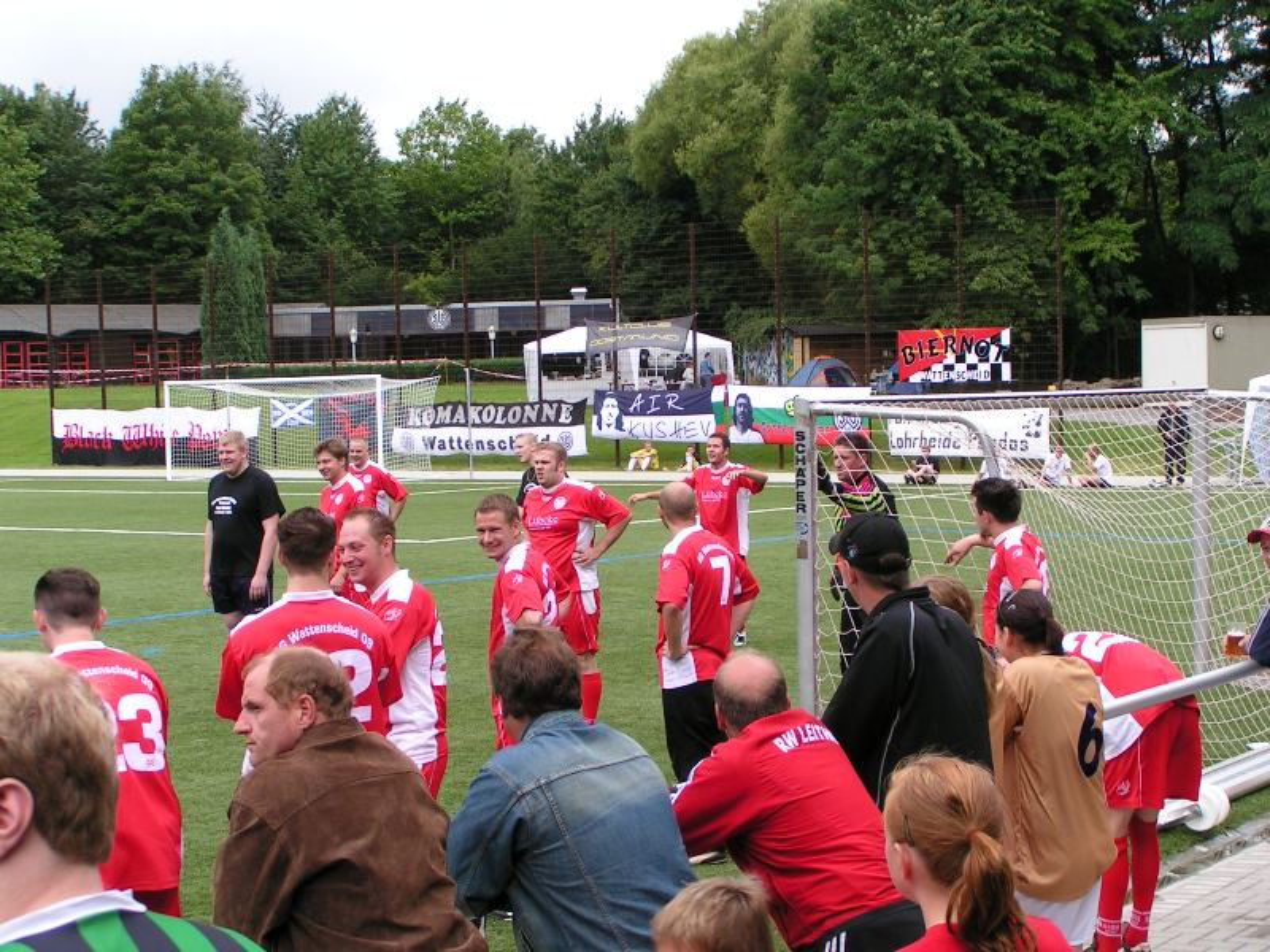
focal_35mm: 60
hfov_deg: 32.2
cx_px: 635
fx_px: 2201
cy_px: 476
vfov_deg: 24.4
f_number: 5
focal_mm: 9.2
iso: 50
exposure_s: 1/160
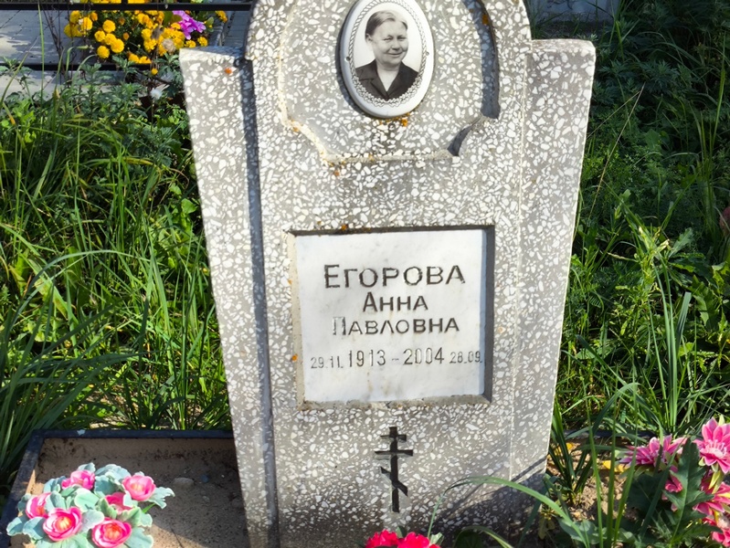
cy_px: 274
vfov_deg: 29.1
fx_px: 1055
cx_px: 365
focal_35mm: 50
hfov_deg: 38.2
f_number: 1.7
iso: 50
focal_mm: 4.71
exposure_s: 1/791
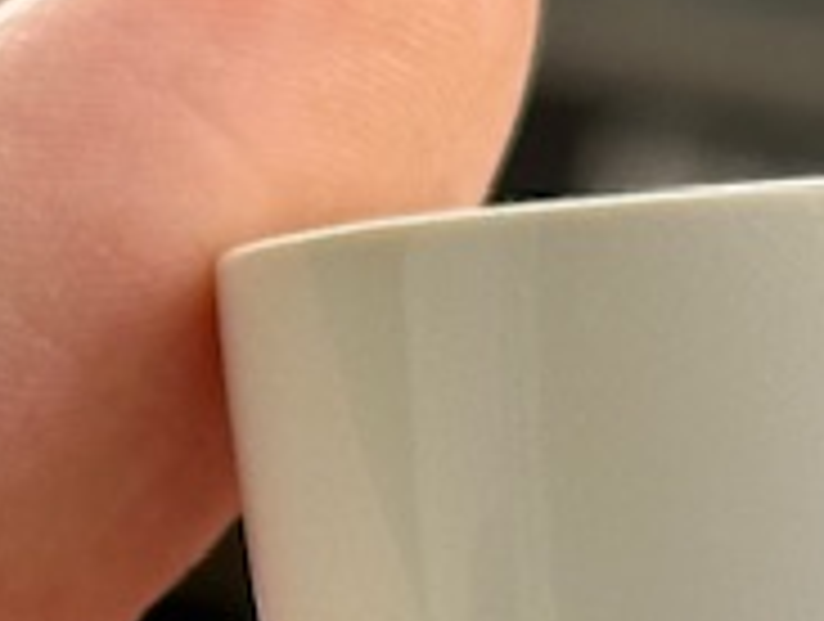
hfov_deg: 5.8
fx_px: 7990
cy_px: 1269
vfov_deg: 4.4
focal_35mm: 335
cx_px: -675
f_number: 1.78
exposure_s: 1/681
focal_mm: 6.86
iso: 64
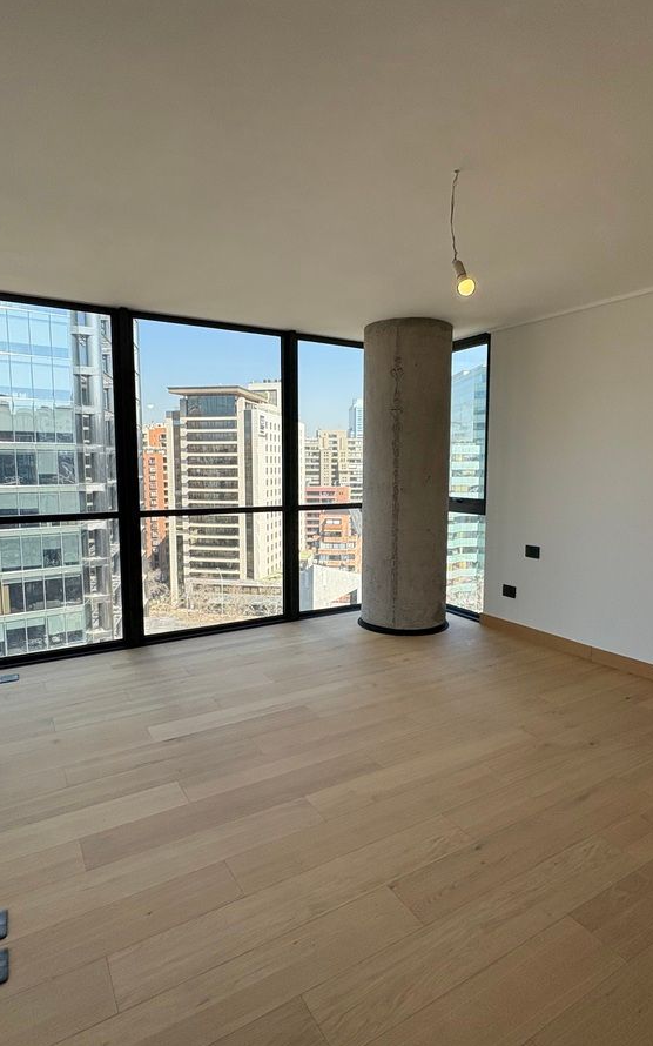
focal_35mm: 20
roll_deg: +0.2
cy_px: 527
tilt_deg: -5.9
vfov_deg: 85.1
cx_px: 348
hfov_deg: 59.6
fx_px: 570
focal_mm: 2.22
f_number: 2.2
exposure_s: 1/582
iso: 40
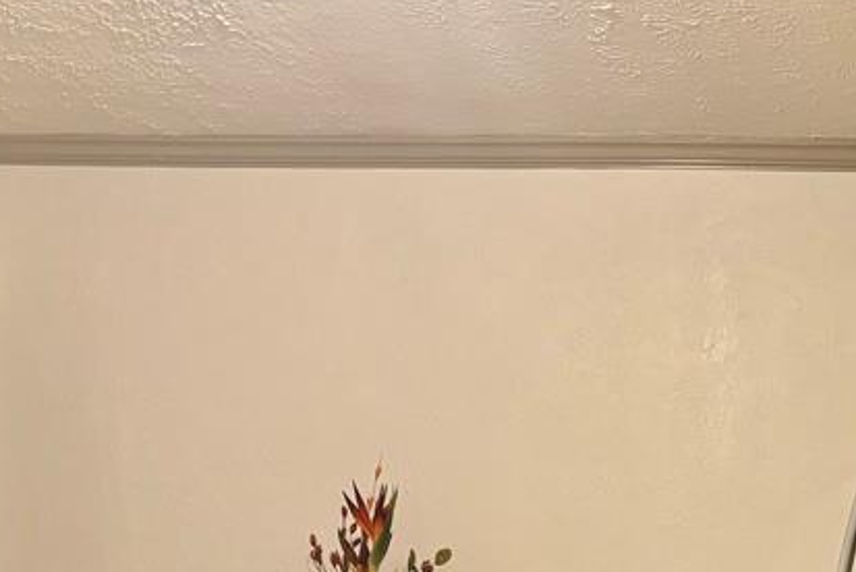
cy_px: 742
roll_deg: -2.7
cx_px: 806
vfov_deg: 18.9
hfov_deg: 28.6
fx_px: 1594
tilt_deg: -3.3
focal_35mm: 67
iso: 250
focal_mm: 5.96
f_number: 1.6
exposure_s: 1/60
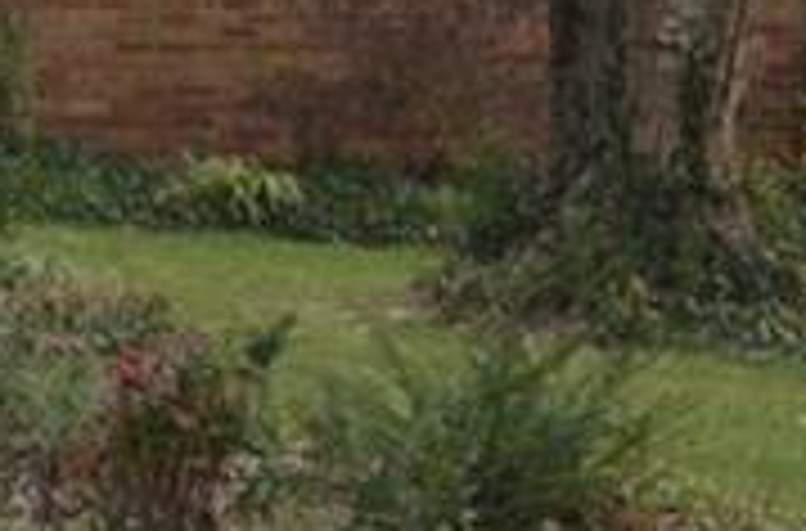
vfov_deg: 3.8
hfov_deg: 5.6
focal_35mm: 360
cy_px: -448
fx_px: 8032
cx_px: -820
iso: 100
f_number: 8
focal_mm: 42
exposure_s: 1/60
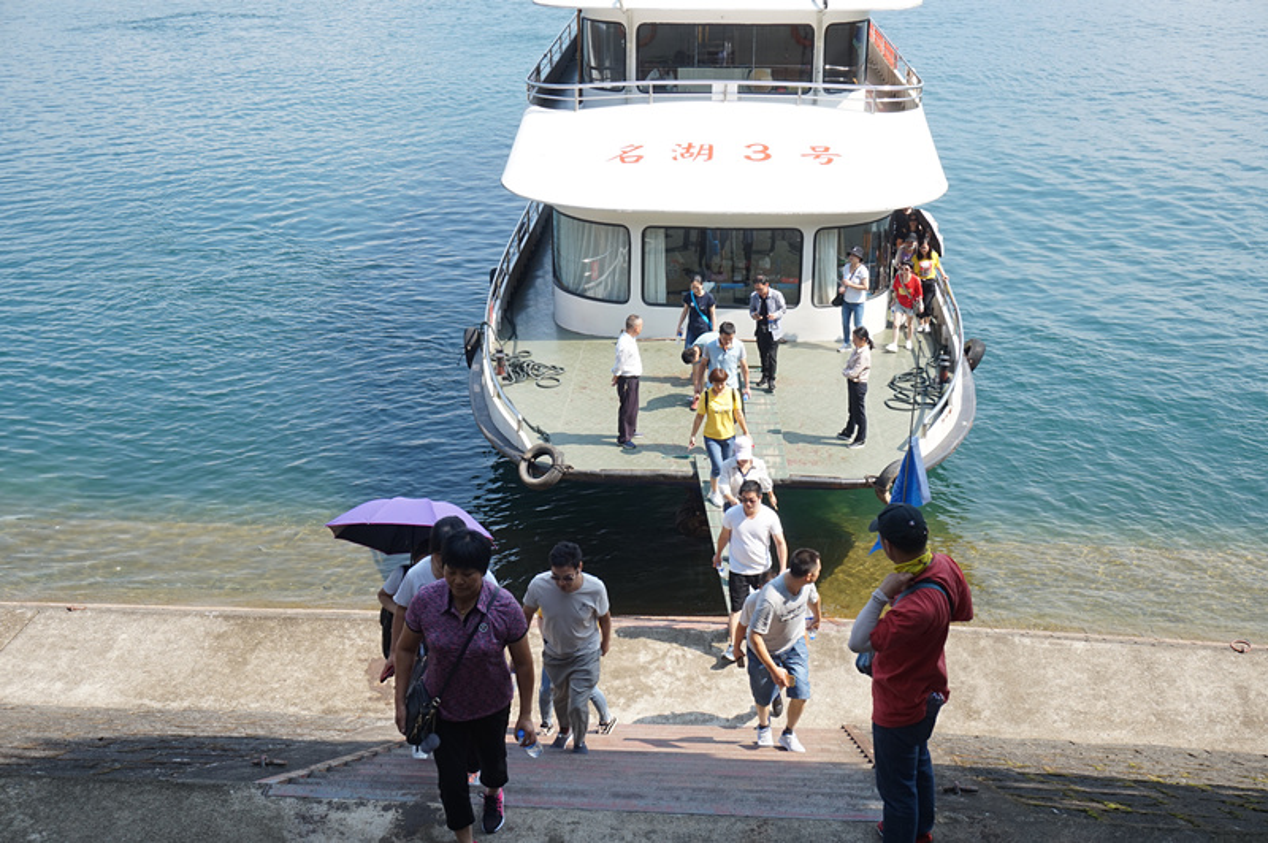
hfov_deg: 48.0
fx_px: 1425
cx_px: 634
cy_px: 422
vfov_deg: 33.0
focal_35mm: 40
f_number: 10
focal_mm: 27
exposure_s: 1/100
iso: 125
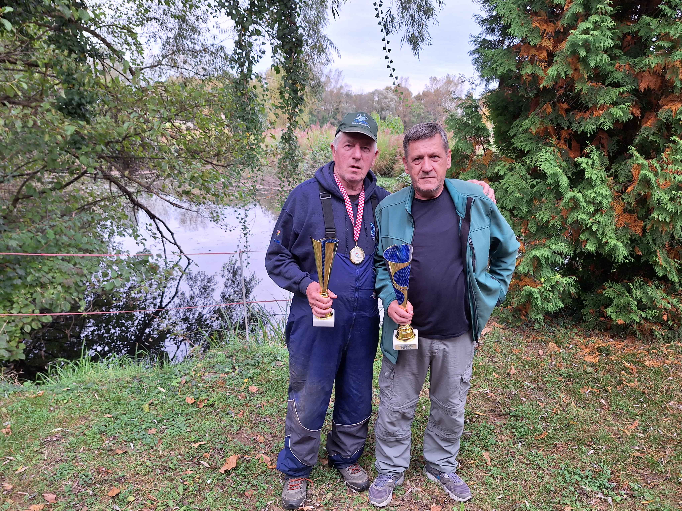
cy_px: 256
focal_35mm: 23
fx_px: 453
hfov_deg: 73.9
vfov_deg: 58.9
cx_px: 341
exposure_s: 1/167
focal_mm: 5.54
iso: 40
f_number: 1.8
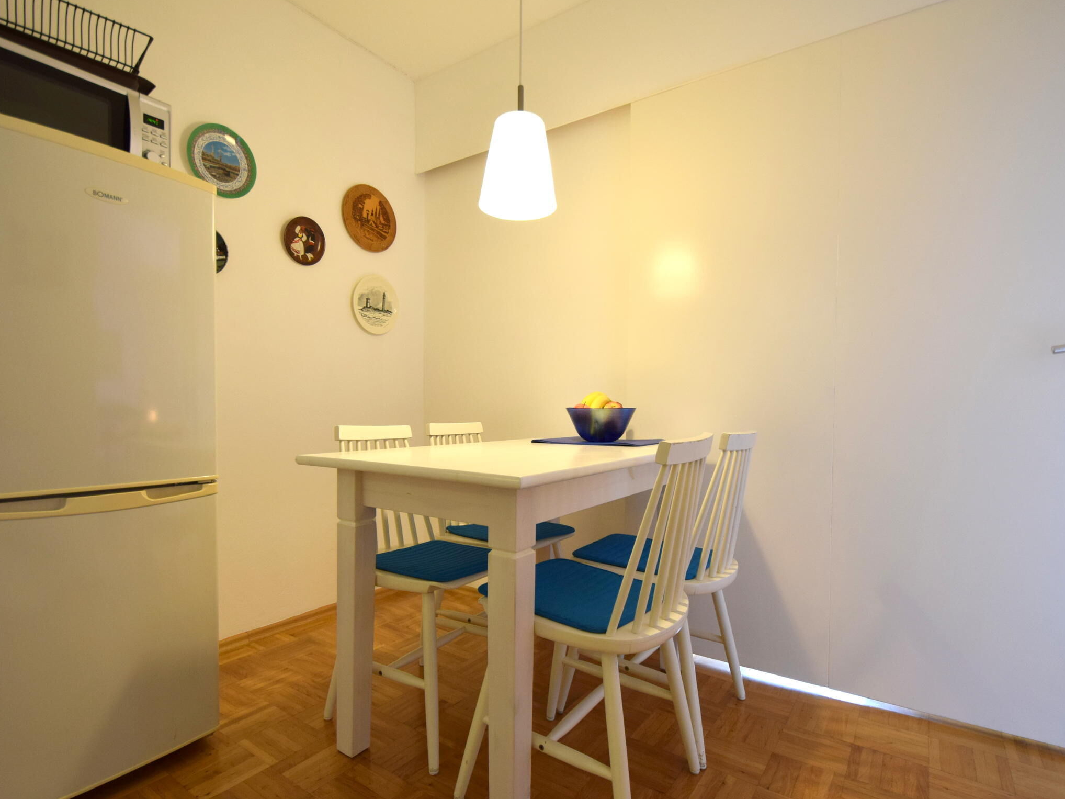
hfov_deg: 91.0
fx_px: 523
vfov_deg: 74.7
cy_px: 407
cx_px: 506
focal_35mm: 17
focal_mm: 10
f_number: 4
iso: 560
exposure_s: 1/60
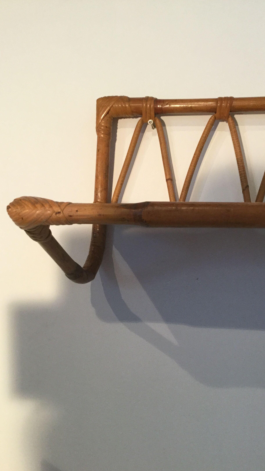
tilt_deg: +2.2
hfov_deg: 34.5
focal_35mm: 34
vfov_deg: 58.0
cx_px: 161
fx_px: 425
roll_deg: -1.2
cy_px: 236
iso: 160
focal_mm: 3.3
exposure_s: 1/33
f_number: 2.4
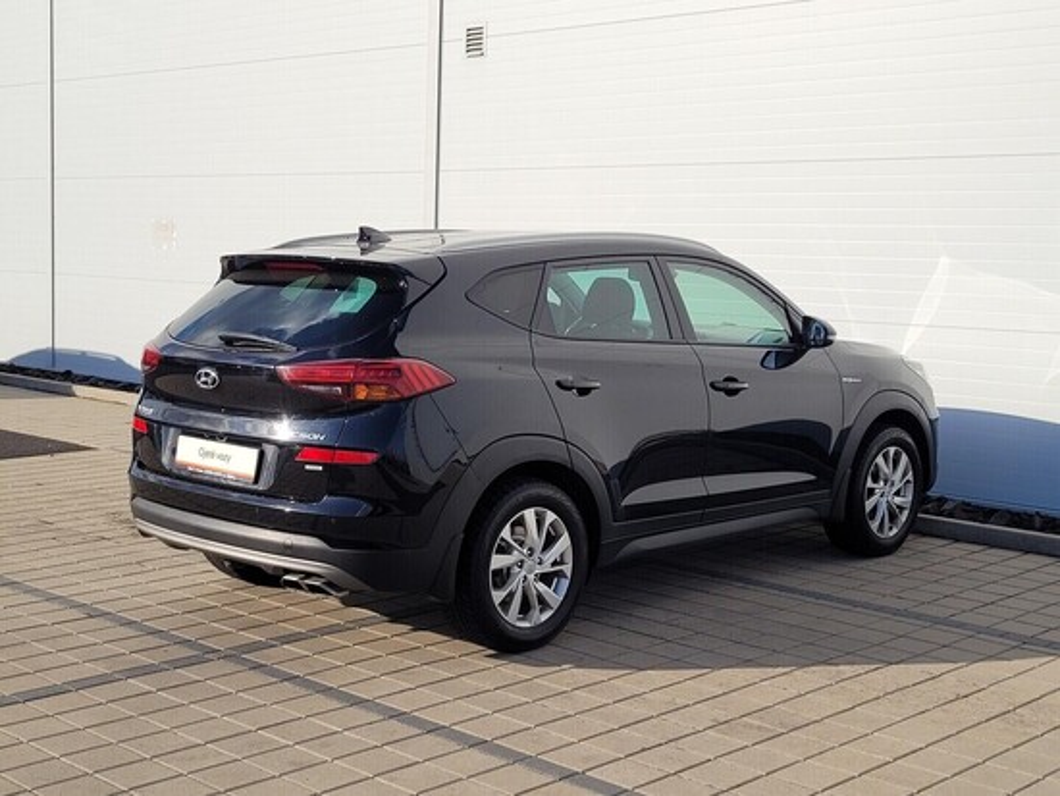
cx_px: 530
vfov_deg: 53.1
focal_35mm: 26
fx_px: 797
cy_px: 398
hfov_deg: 67.3
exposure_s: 1/2116
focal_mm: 5.4
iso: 40
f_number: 1.8
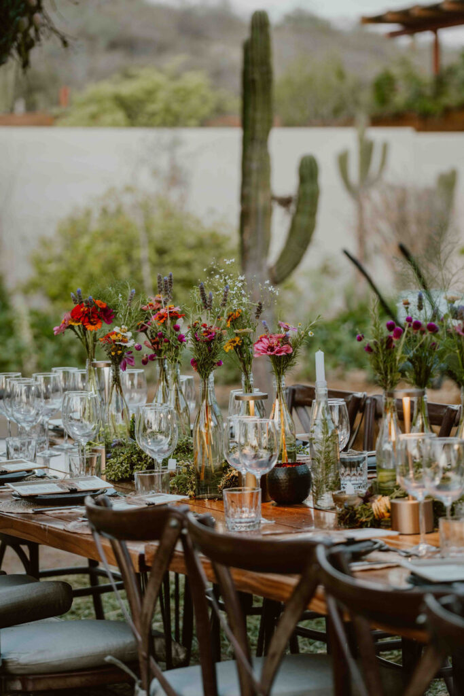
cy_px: 348
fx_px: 2590
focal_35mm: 134
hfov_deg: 10.2
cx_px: 232
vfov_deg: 15.3
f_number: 4
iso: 320
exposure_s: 1/125
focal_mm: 134
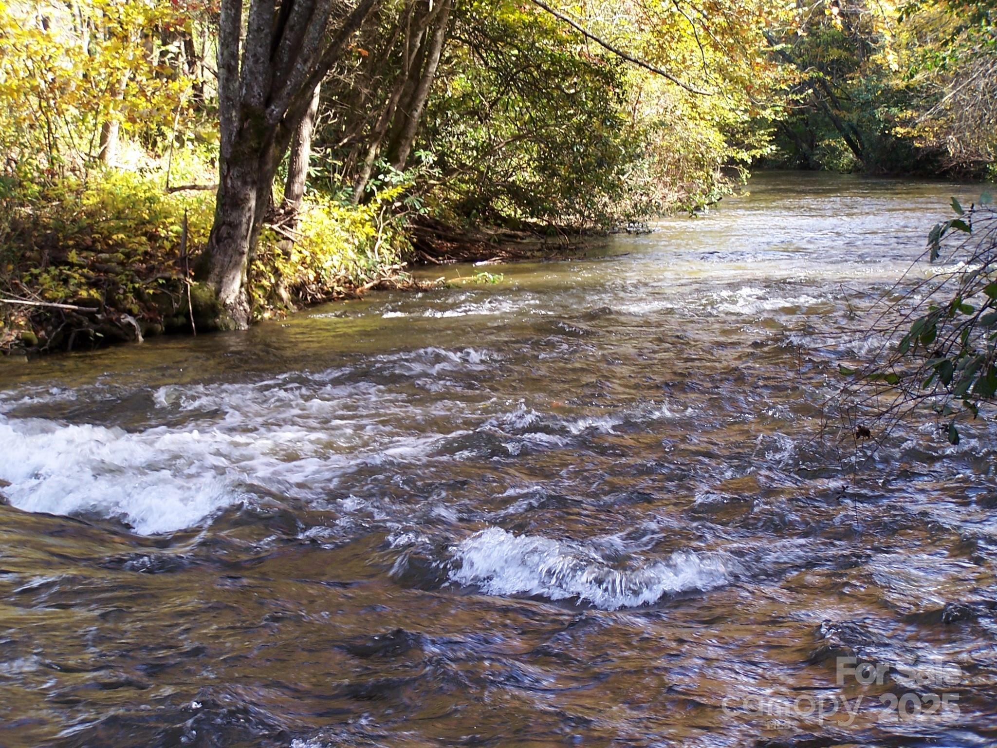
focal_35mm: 94
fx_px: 2707
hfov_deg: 20.9
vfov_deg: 15.7
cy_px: 374
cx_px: 498
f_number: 3.2
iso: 80
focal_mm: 15.6
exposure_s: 1/90
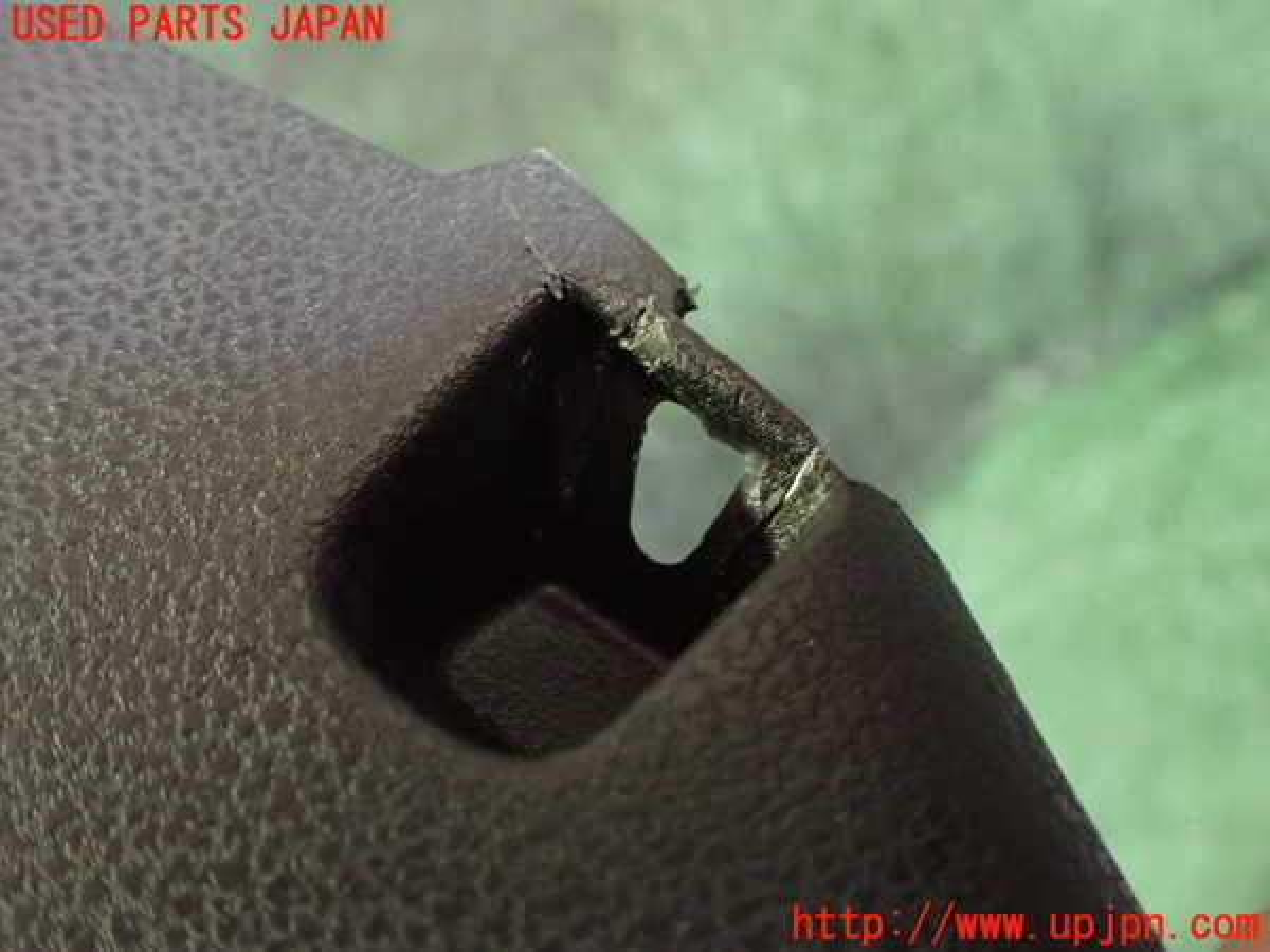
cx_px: 635
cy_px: 476
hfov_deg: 60.0
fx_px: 1101
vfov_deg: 46.8
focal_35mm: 30
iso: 1250
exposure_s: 1/30
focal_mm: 5.4
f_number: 2.3
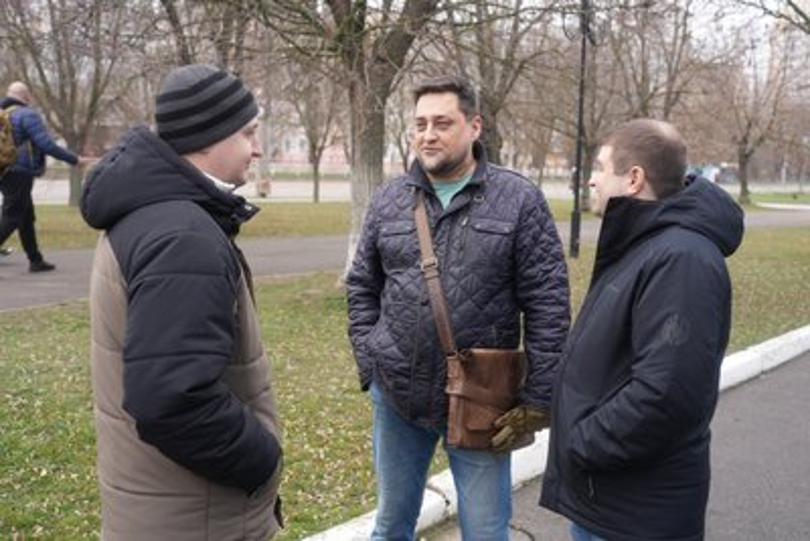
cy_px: 270
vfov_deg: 34.2
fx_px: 878
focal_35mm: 39
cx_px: 405
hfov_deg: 49.5
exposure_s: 1/160
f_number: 4
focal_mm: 39
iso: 320
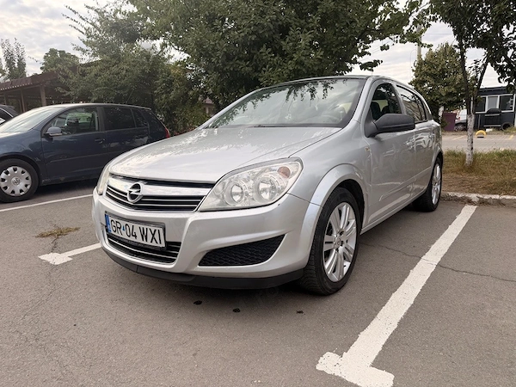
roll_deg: +2.4
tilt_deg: -11.2
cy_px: 194
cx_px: 258
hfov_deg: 71.6
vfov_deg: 56.8
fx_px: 358
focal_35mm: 24
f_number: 1.78
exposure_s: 1/1618
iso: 80
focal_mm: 6.76
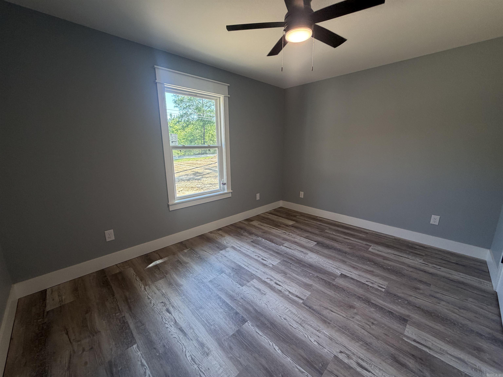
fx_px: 203
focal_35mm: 14
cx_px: 252
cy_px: 188
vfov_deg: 85.7
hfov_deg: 102.1
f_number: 2.2
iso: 100
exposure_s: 1/120
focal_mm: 2.22
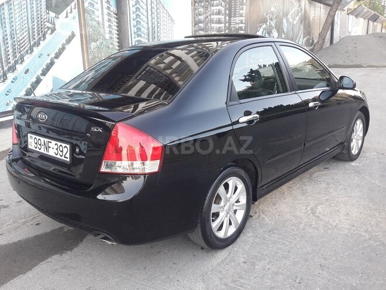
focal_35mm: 28
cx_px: 193
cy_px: 145
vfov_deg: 49.7
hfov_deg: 63.4
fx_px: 312
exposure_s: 1/100
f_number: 1.9
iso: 64
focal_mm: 3.7
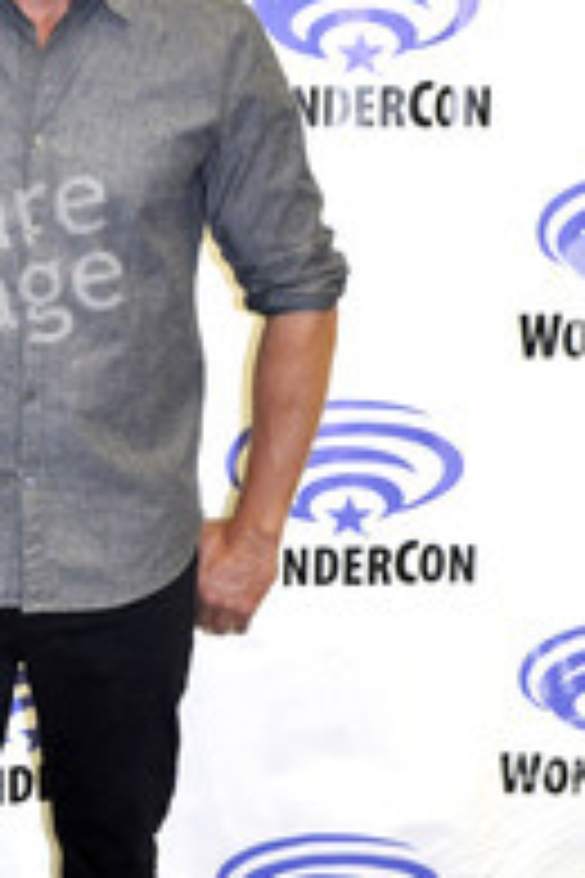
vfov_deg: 27.3
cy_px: 509
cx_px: 25
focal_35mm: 74
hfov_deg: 18.0
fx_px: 1804
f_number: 4.5
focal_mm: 24
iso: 1000
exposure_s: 1/60
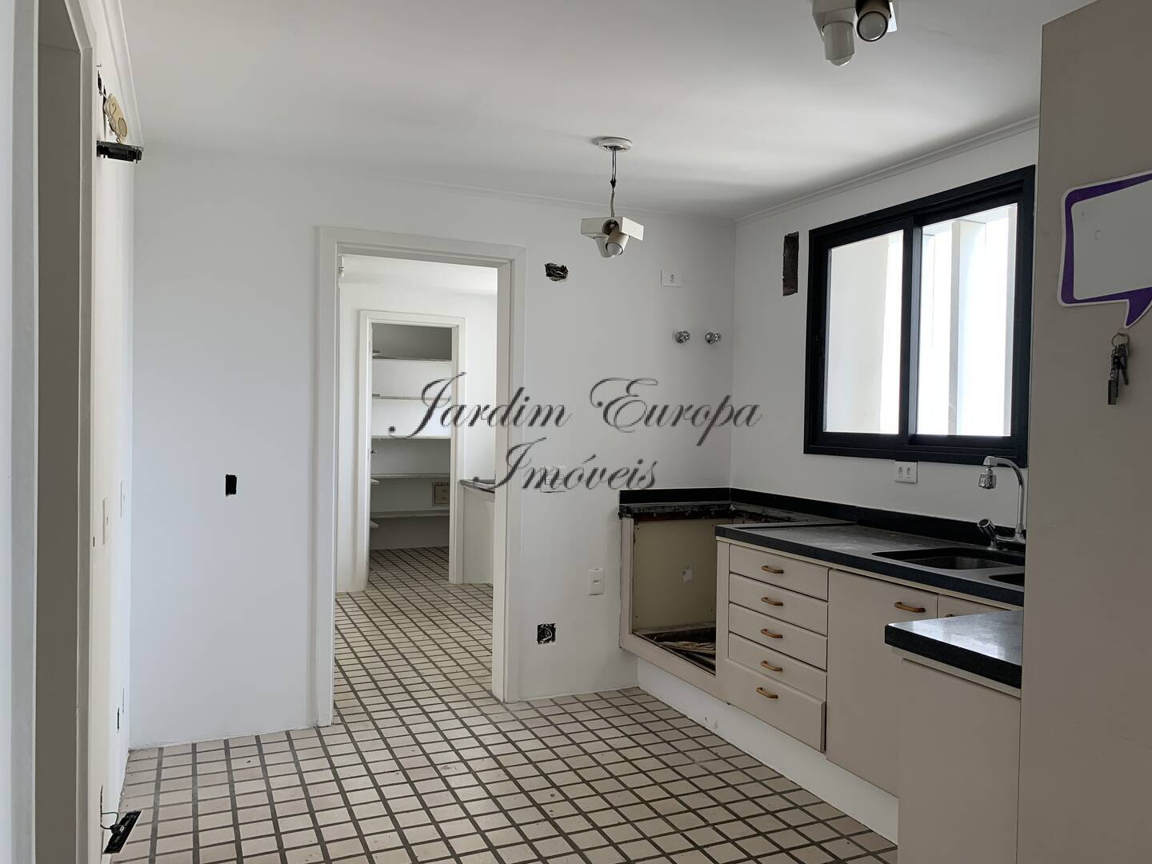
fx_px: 865
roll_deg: -0.8
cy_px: 432
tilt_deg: -2.2
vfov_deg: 53.1
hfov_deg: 67.3
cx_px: 576
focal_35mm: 26
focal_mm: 4.25
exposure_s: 1/121
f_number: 1.8
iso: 80
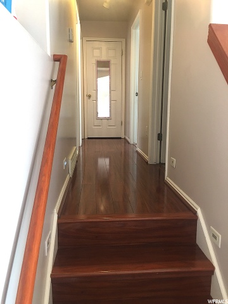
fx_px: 255
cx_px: 114
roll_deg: -0.9
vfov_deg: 61.7
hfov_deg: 48.2
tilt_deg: -8.3
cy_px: 152
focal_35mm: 29
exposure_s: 1/8
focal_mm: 4.15
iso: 100
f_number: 2.2
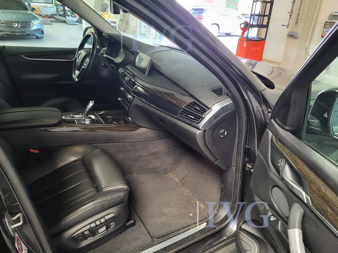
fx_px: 254
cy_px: 126
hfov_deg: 67.3
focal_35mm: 26
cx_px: 169
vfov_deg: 53.1
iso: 200
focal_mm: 5.4
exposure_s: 1/50
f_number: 1.8
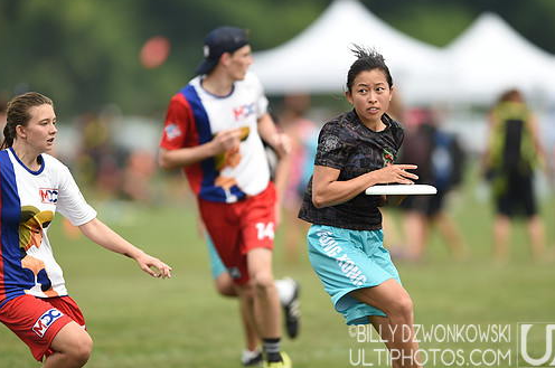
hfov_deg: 4.4
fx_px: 7203
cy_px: 164
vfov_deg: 2.9
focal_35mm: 468
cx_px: 278
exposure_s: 1/1000
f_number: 2.8
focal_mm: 400
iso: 100
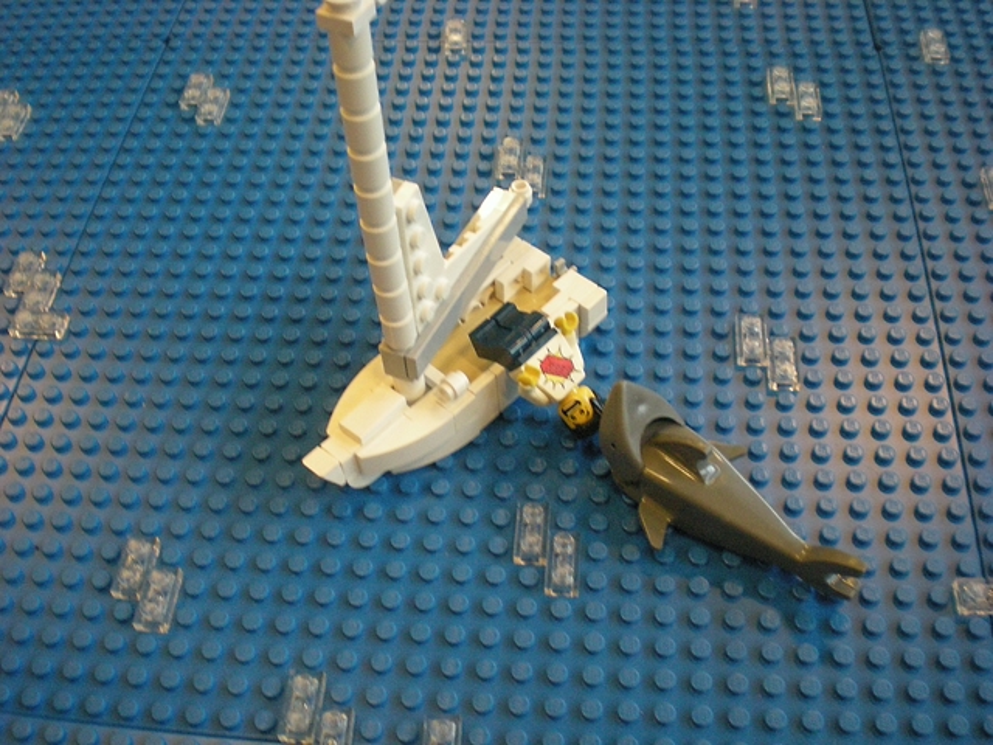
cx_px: 496
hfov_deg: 49.0
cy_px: 372
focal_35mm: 38
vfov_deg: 37.7
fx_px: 1090
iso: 400
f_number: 3.1
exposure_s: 1/25.6
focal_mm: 6.3
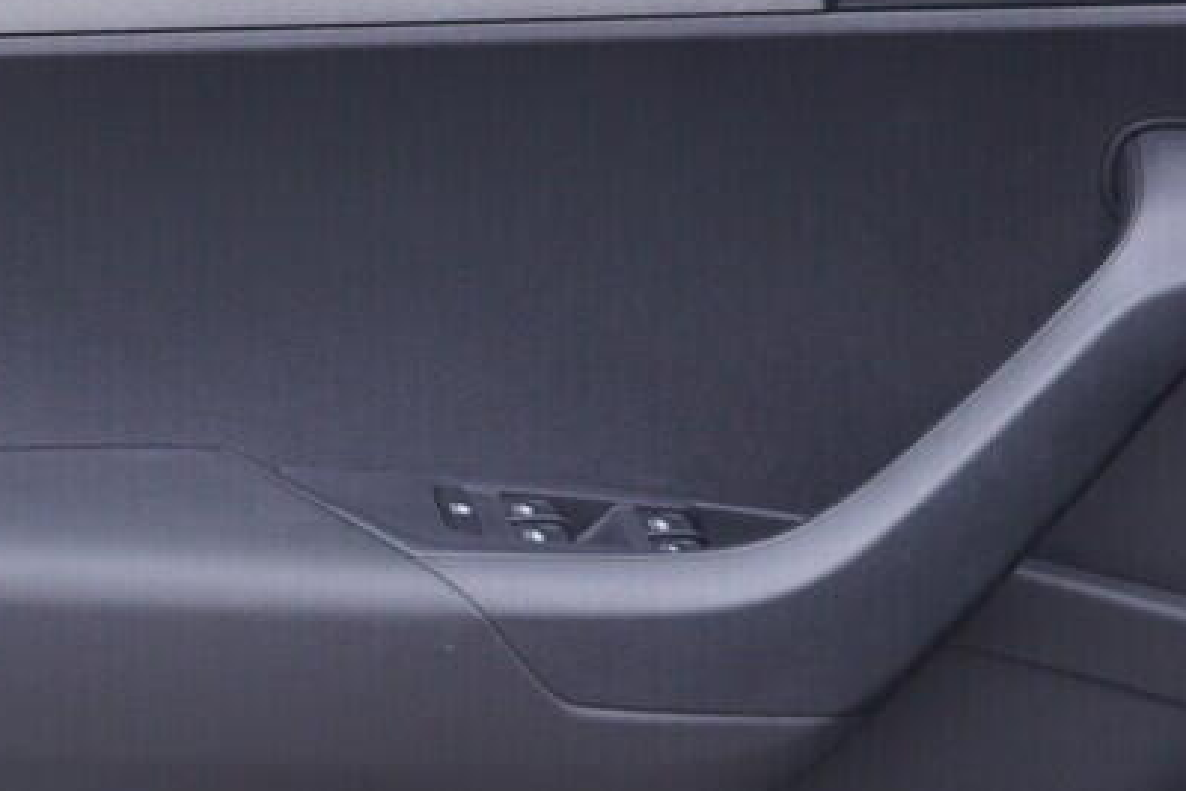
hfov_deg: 15.8
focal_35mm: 130
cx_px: 482
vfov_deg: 10.5
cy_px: 669
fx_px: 4282
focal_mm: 24
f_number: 2.8
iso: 125
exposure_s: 1/40
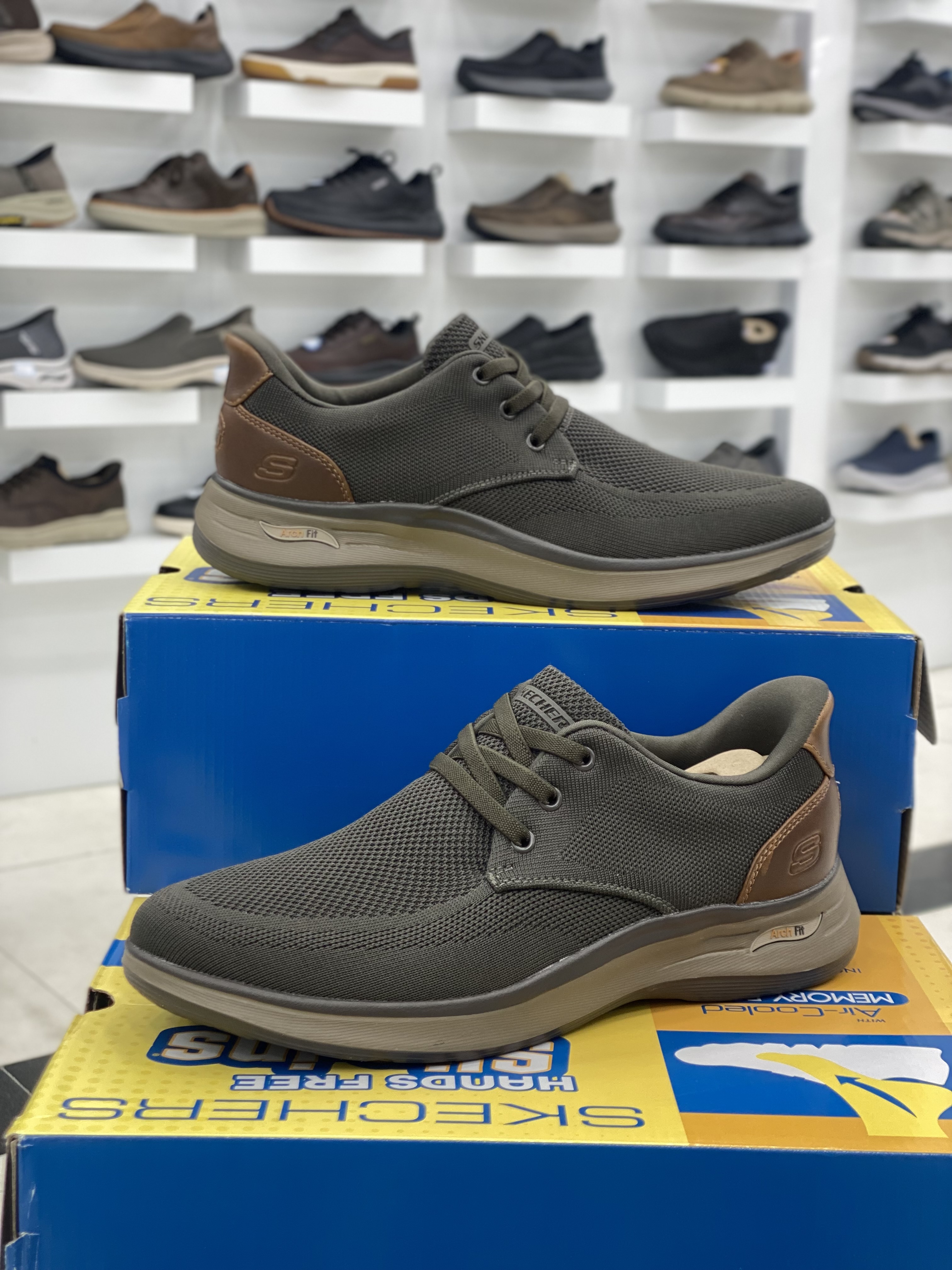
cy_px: 635
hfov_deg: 28.0
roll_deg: -1.8
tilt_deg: -9.2
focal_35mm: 52
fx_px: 1907
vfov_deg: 36.8
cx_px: 476
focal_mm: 6
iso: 50
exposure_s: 1/100
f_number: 2
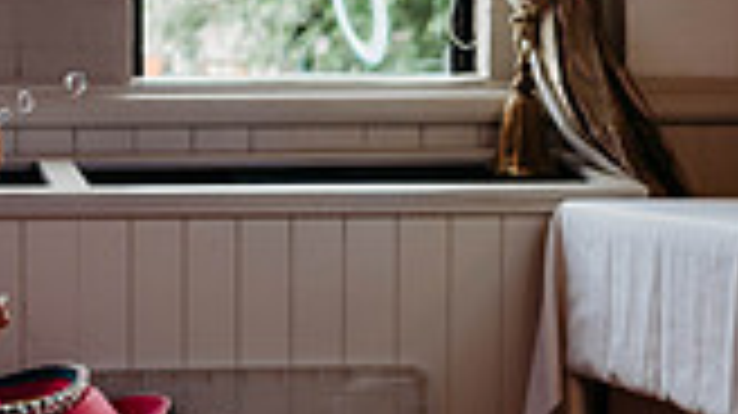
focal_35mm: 130
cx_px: -32
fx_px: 2542
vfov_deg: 9.3
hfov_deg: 16.1
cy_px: 191
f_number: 2.5
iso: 220
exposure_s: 1/250
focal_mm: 35
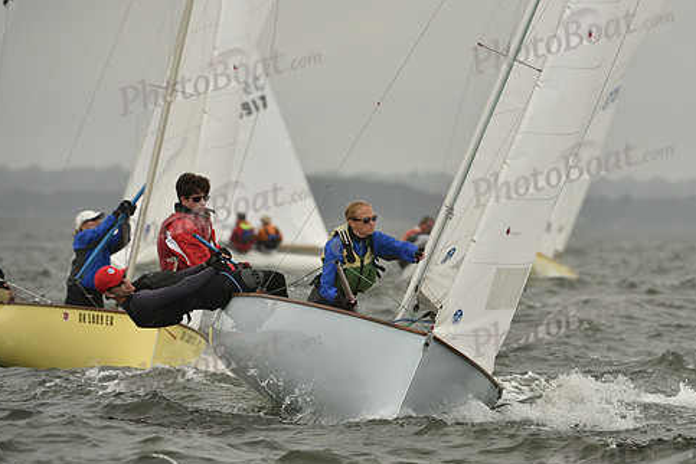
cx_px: 398
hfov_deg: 5.2
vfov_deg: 3.5
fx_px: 7655
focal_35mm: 396
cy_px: 266
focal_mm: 330
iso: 320
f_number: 6.3
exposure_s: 1/1250
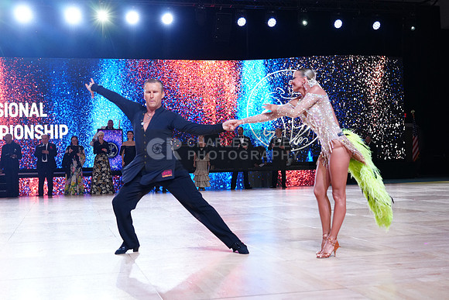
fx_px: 599
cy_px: 150
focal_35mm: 48
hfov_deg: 41.1
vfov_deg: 28.1
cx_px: 224
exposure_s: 1/500
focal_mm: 48
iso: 2000
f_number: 4.5
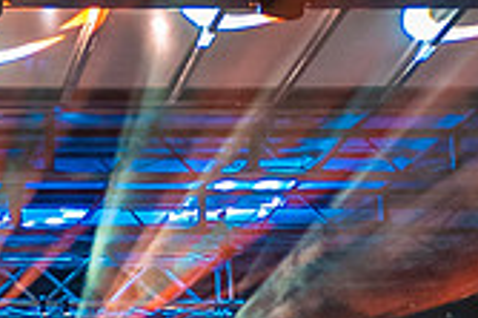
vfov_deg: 8.4
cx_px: -182
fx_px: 2162
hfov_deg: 12.2
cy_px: 330
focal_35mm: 163
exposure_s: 1/60
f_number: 2.8
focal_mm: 28
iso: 1600
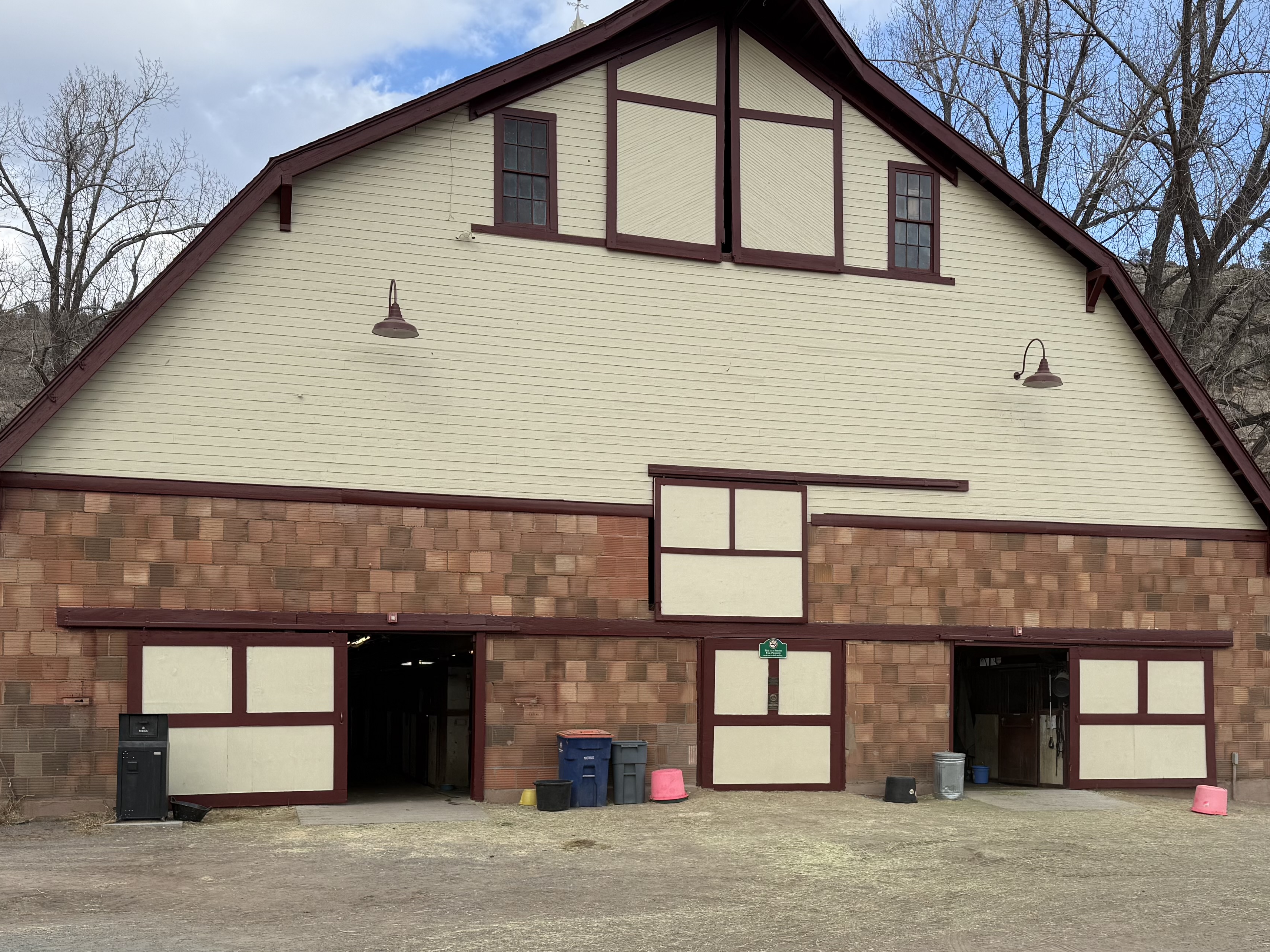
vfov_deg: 35.4
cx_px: 722
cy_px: 675
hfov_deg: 46.7
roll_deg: +0.0
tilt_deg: +1.9
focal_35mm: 40
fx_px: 1467
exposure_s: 1/1585
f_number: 1.78
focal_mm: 6.76
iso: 80
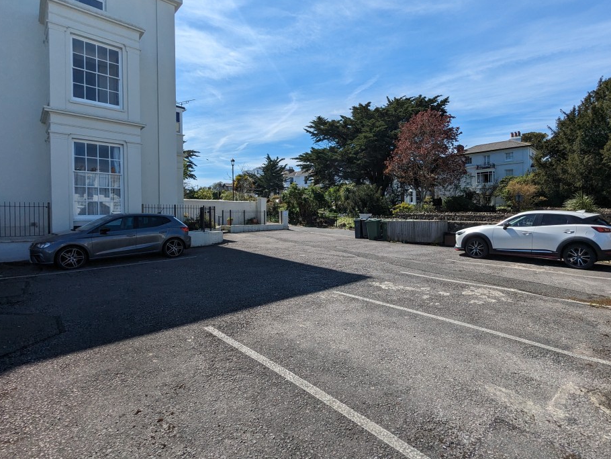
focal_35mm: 18
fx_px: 318
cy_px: 219
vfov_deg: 71.6
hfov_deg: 87.6
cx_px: 324
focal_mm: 2.35
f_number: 2.2
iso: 48
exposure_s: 1/1938
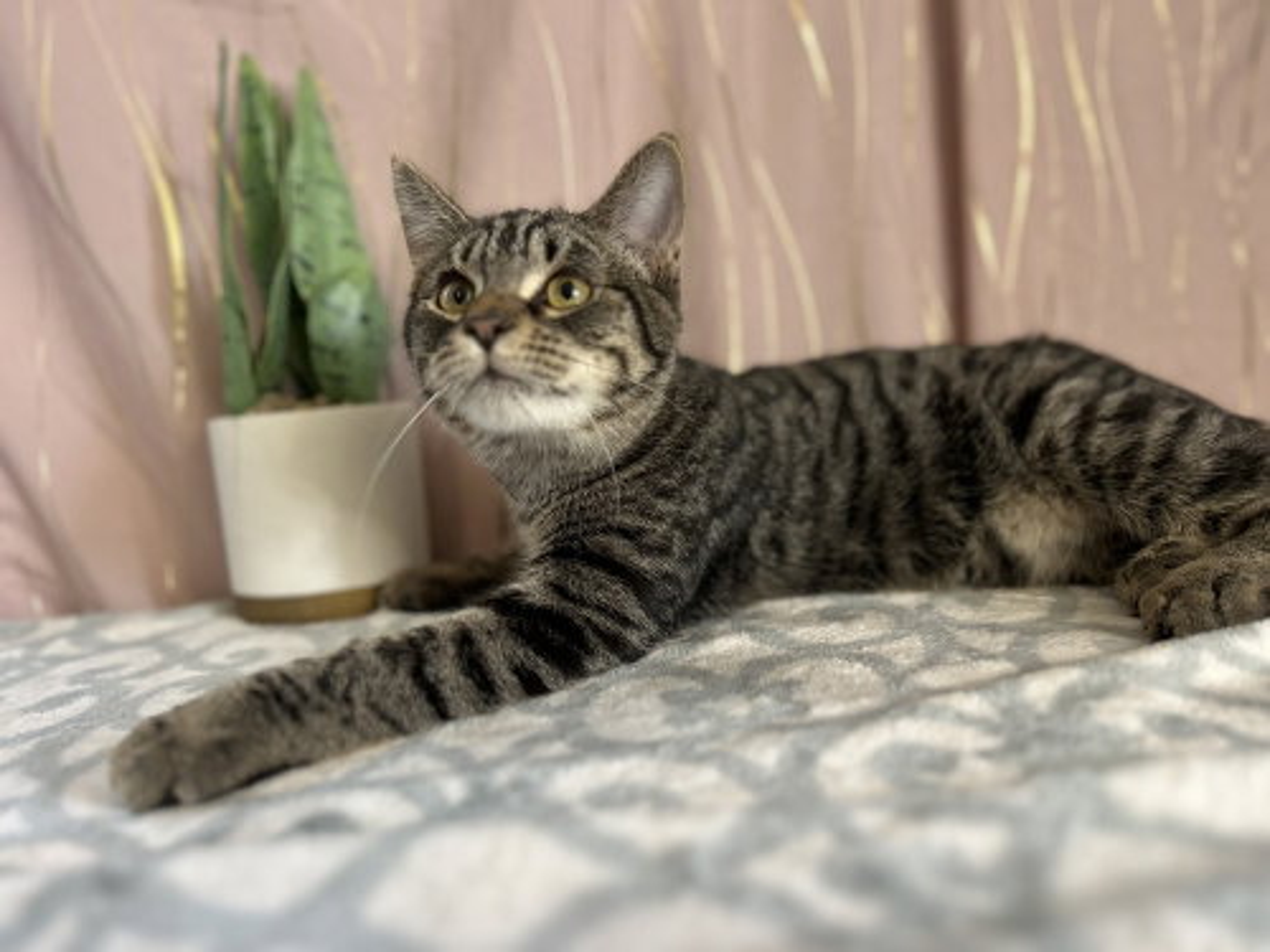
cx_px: 635
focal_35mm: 26
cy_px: 476
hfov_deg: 67.3
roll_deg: +4.2
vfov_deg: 53.1
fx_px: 954
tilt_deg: -6.5
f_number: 1.5
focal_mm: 5.7
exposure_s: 1/60
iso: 100
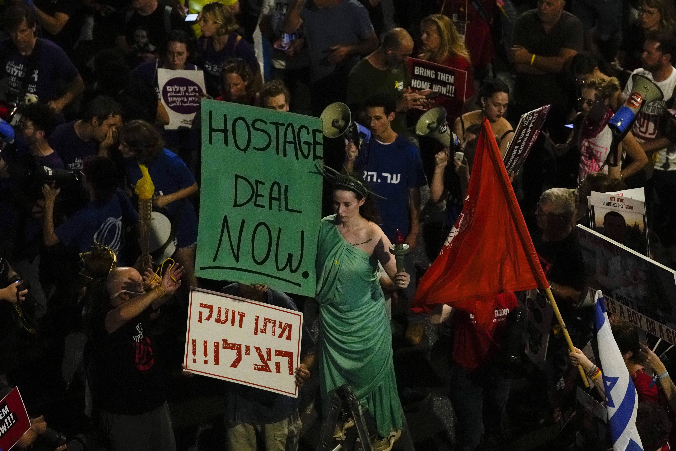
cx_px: 338
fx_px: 2704
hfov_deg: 14.3
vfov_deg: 9.5
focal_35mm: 144
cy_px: 226
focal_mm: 96
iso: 3200
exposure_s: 1/250
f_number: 2.8
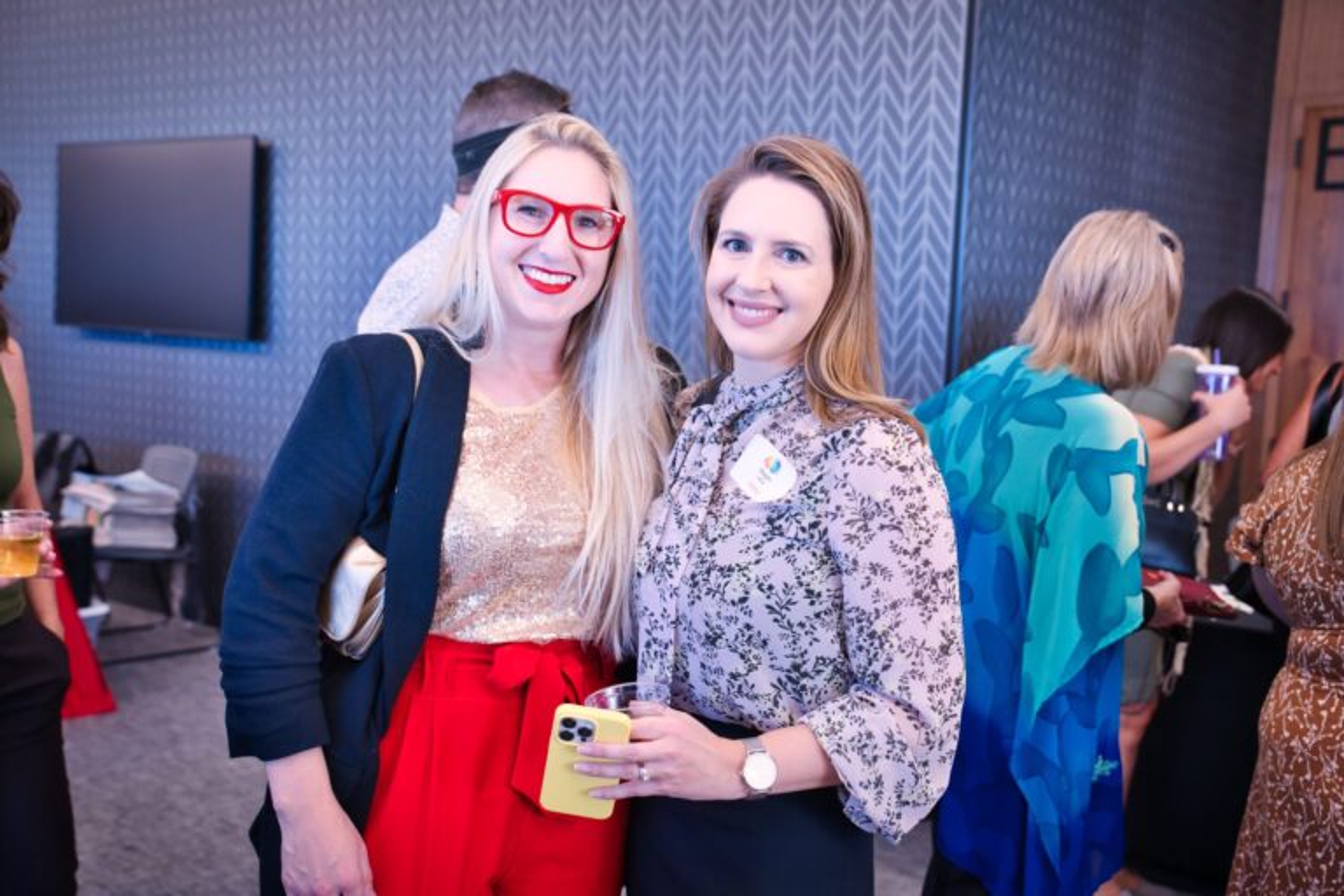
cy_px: 448
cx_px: 672
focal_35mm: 38
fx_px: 1419
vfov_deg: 35.1
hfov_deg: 50.7
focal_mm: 38
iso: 1000
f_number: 4
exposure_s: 1/160
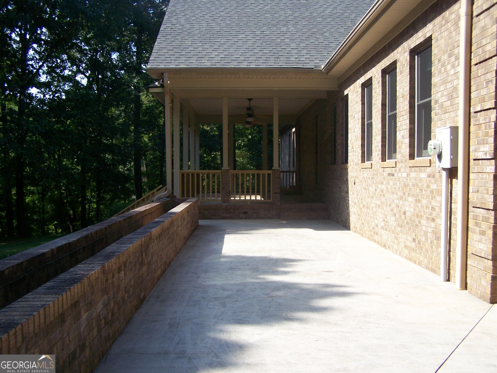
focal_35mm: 38
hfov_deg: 49.0
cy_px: 186
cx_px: 248
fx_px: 546
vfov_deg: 37.7
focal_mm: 6.3
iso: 80
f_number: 2.8
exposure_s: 1/500
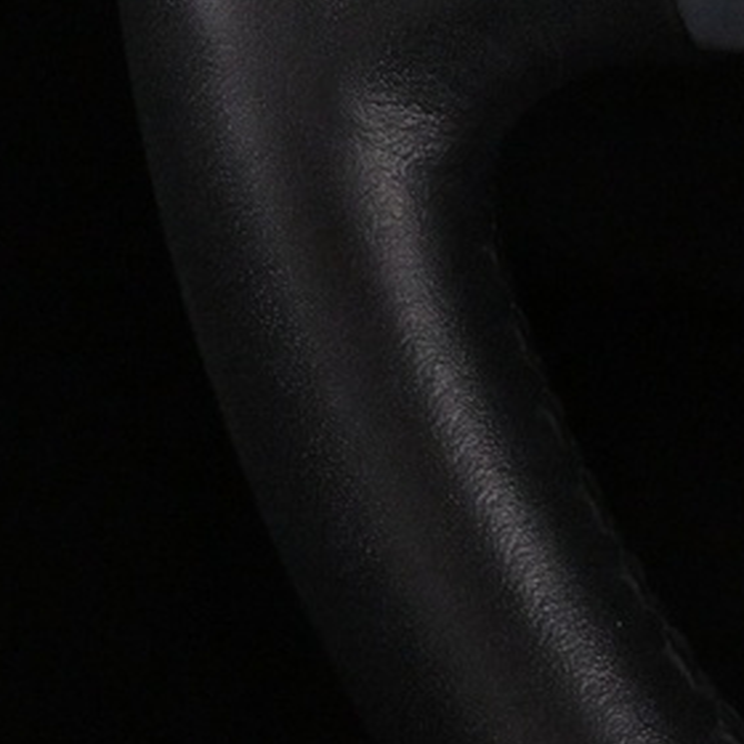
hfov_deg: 14.8
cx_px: 258
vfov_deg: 14.7
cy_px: 130
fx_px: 2869
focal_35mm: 118
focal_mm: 16
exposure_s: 1/50
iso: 4000
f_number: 3.5
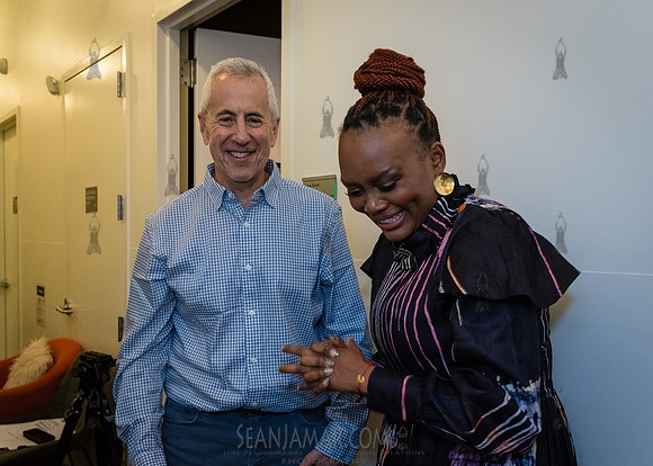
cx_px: 290
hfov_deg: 54.2
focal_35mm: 34
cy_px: 252
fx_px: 636
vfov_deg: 40.2
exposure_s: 1/125
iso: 3200
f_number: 4
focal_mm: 28
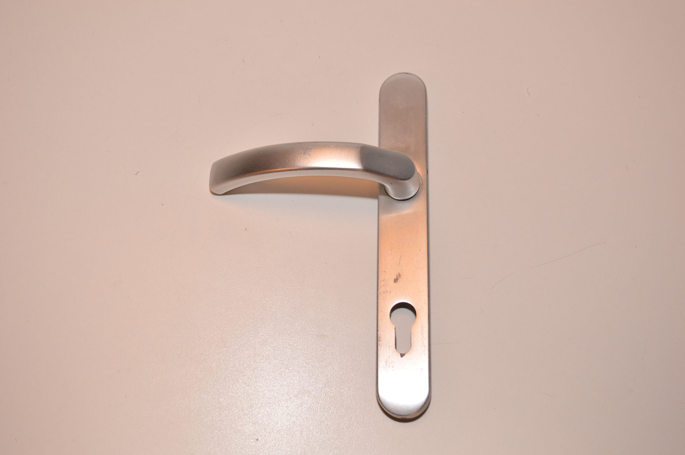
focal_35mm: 44
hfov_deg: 45.0
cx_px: 342
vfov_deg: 30.8
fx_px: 827
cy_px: 228
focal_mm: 29
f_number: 5.6
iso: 140
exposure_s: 1/80
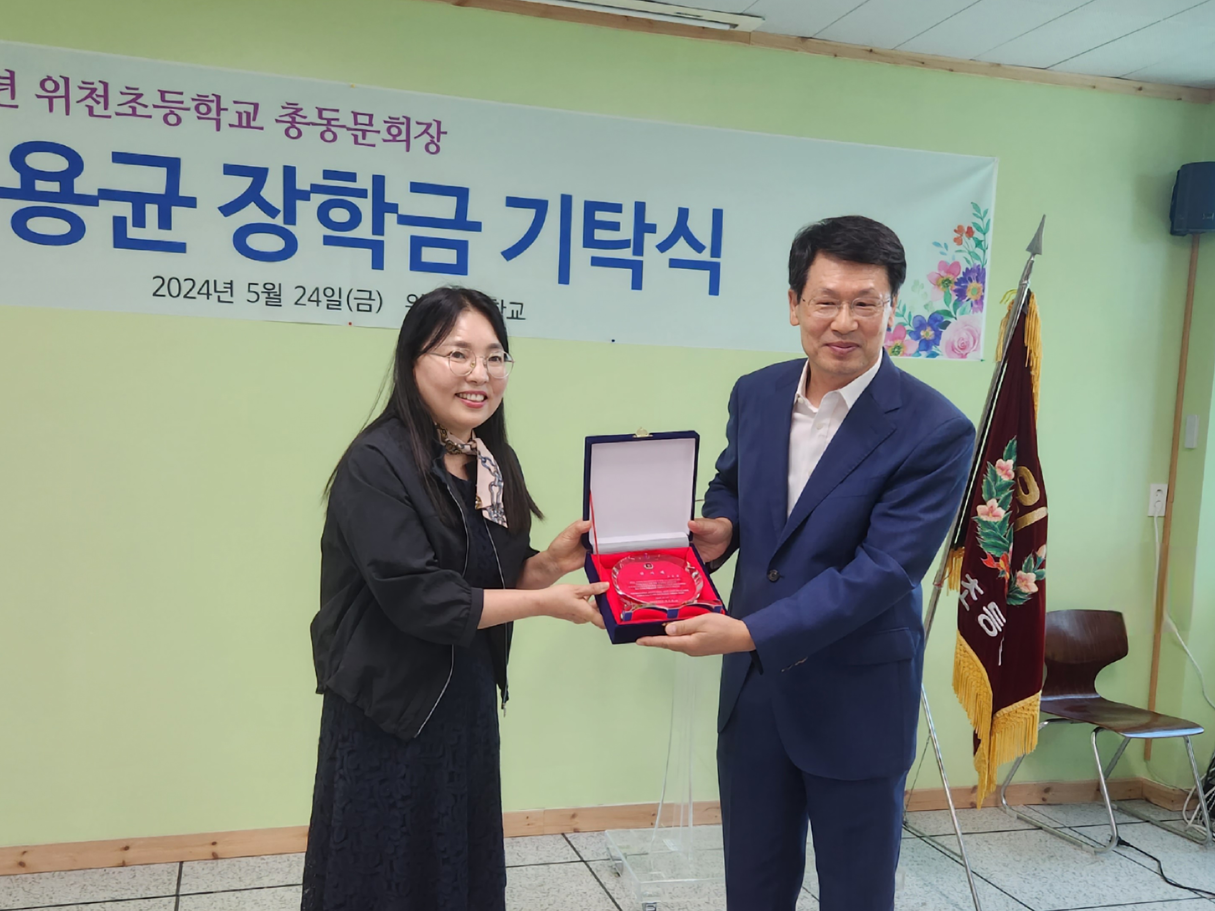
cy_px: 527
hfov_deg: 56.7
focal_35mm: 32
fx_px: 1123
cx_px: 559
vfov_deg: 44.0
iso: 200
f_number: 1.8
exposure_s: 1/182
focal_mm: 5.4
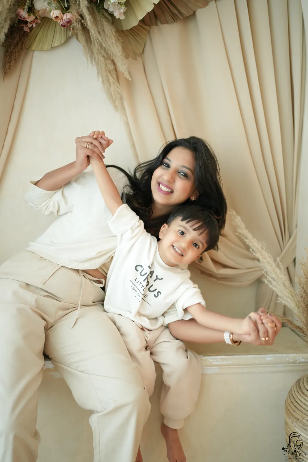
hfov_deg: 37.9
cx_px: 154
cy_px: 231
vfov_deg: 54.4
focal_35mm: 35
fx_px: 449
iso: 800
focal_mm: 35
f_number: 1.4
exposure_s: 1/200
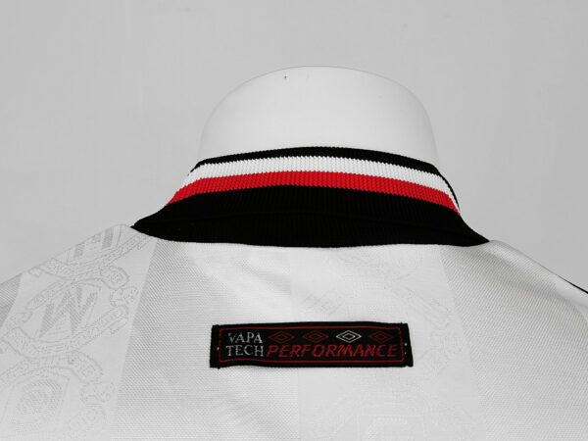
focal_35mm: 36
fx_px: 612
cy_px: 220
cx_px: 294
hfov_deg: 51.4
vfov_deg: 39.7
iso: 125
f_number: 1.8
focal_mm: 5.58
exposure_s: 1/100
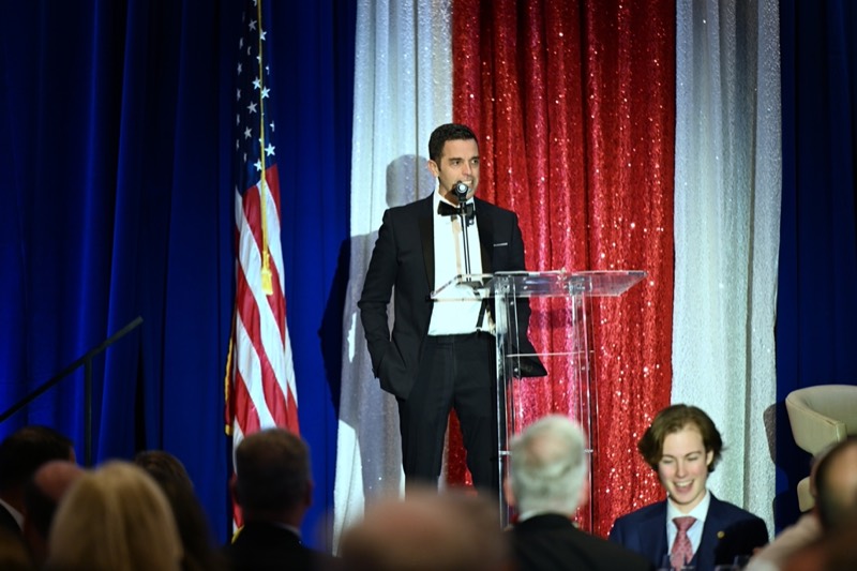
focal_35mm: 200
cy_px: 286
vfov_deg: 6.9
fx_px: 4760
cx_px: 428
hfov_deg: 10.3
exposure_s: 1/100
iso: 1600
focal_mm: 200
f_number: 2.8
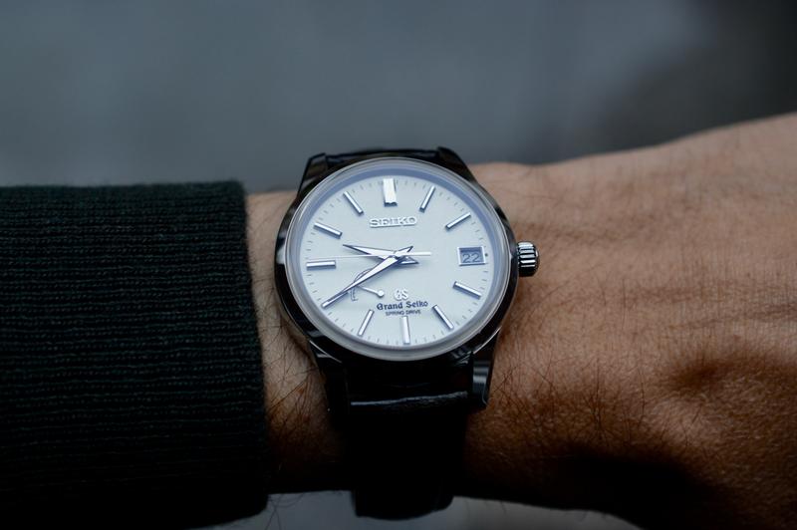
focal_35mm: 60
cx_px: 398
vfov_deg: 22.6
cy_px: 265
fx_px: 1327
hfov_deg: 33.4
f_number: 4.5
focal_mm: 40
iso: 400
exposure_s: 1/80
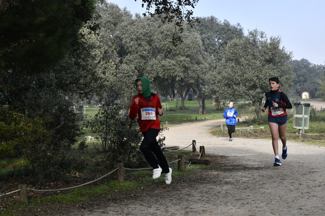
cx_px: 162
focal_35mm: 93
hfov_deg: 21.9
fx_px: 839
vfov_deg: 14.7
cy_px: 108
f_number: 5.6
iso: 125
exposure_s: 1/500
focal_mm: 62
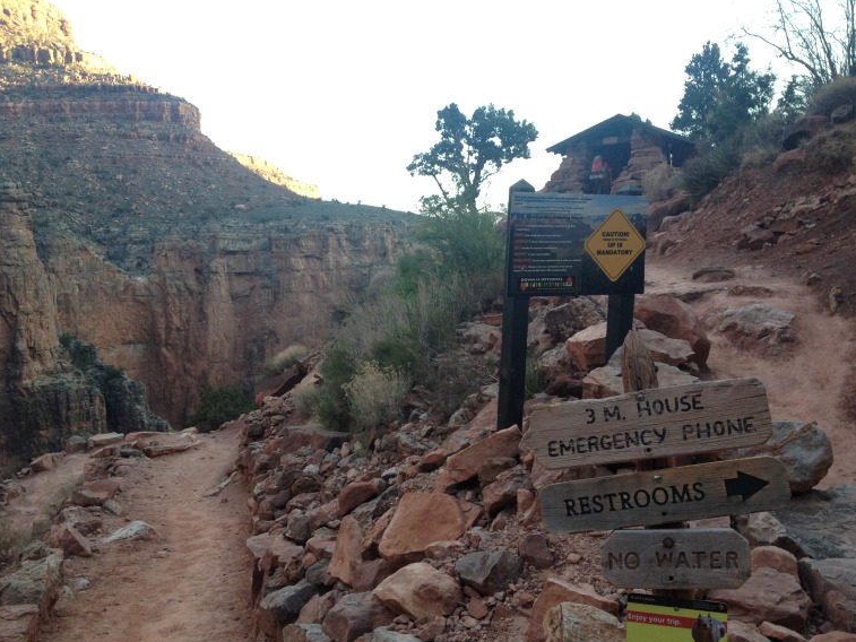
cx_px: 429
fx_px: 915
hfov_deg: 50.1
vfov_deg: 38.7
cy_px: 335
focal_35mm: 37
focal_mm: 4.28
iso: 80
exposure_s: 1/120
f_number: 2.4
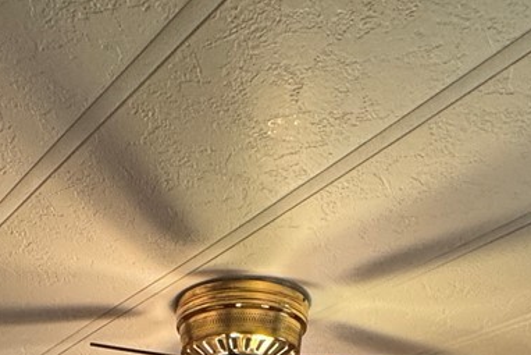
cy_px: 788
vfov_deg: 15.5
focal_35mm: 61
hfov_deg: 32.4
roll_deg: -1.5
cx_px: 147
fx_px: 900
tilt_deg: -7.3
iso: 200
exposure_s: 1/60
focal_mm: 2.22
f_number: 2.2
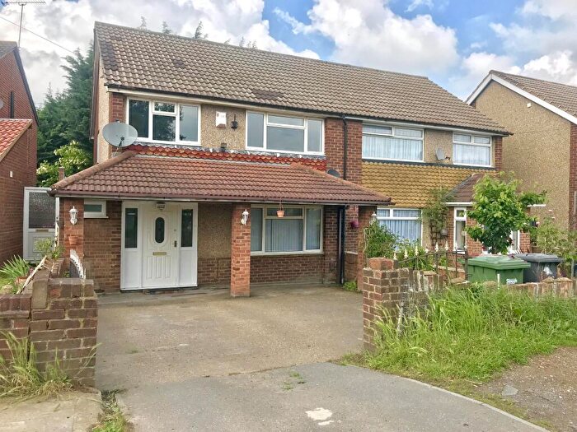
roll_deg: -0.1
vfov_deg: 49.7
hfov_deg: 63.4
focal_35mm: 28
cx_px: 288
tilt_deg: +0.2
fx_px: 467
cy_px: 216
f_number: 1.8
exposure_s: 1/1330
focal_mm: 3.99
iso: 20
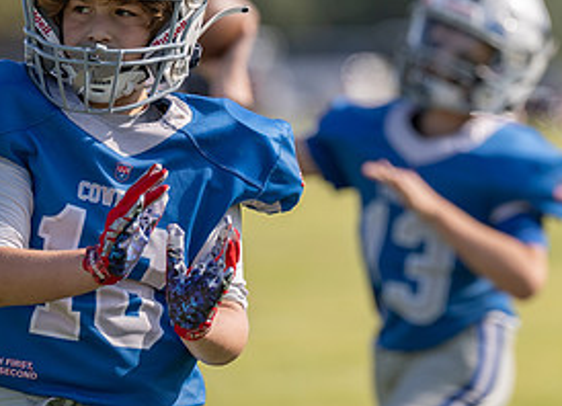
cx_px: 425
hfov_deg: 3.4
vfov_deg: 2.5
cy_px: 100
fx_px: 9438
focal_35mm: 589
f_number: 2.8
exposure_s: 1/1600
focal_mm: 200
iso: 100
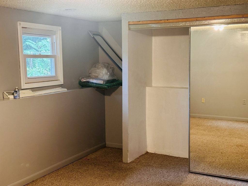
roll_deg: +0.4
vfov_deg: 30.3
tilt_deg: -6.0
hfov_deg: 39.7
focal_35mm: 48
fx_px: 344
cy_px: 93
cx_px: 124
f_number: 1.78
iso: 250
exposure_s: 1/40
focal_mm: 6.86
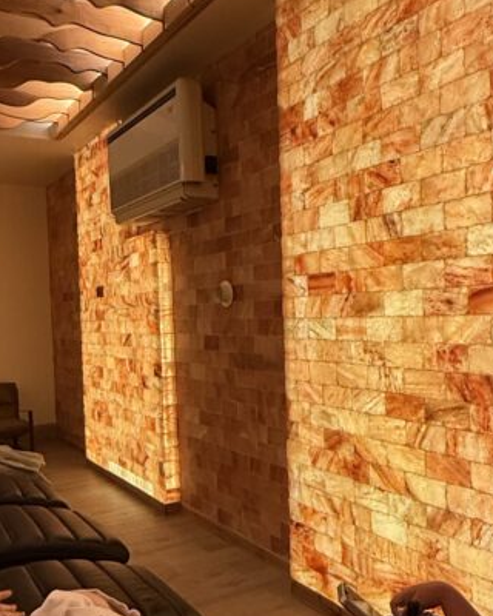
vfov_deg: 51.4
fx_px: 638
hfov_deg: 42.2
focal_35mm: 35
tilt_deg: -1.1
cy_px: 340
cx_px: 243
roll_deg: +0.9
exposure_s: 1/60
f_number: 2.2
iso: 320
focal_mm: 2.22
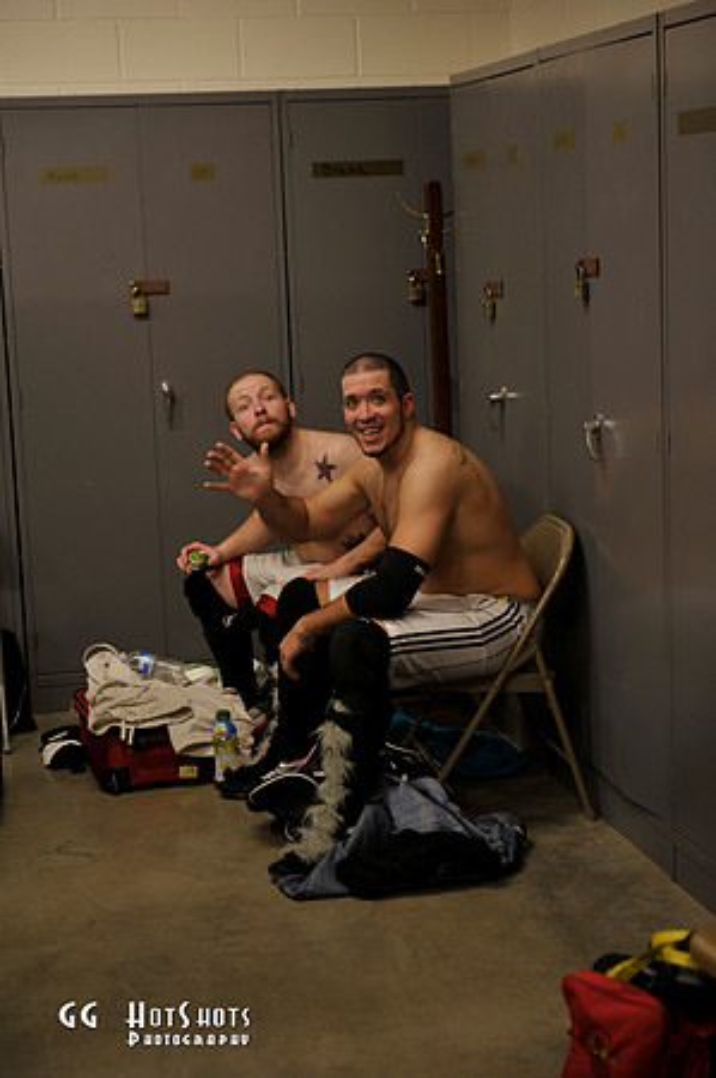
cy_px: 539
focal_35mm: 70
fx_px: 2093
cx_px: 358
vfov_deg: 28.9
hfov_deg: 19.4
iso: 400
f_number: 3.2
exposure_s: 1/50
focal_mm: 70
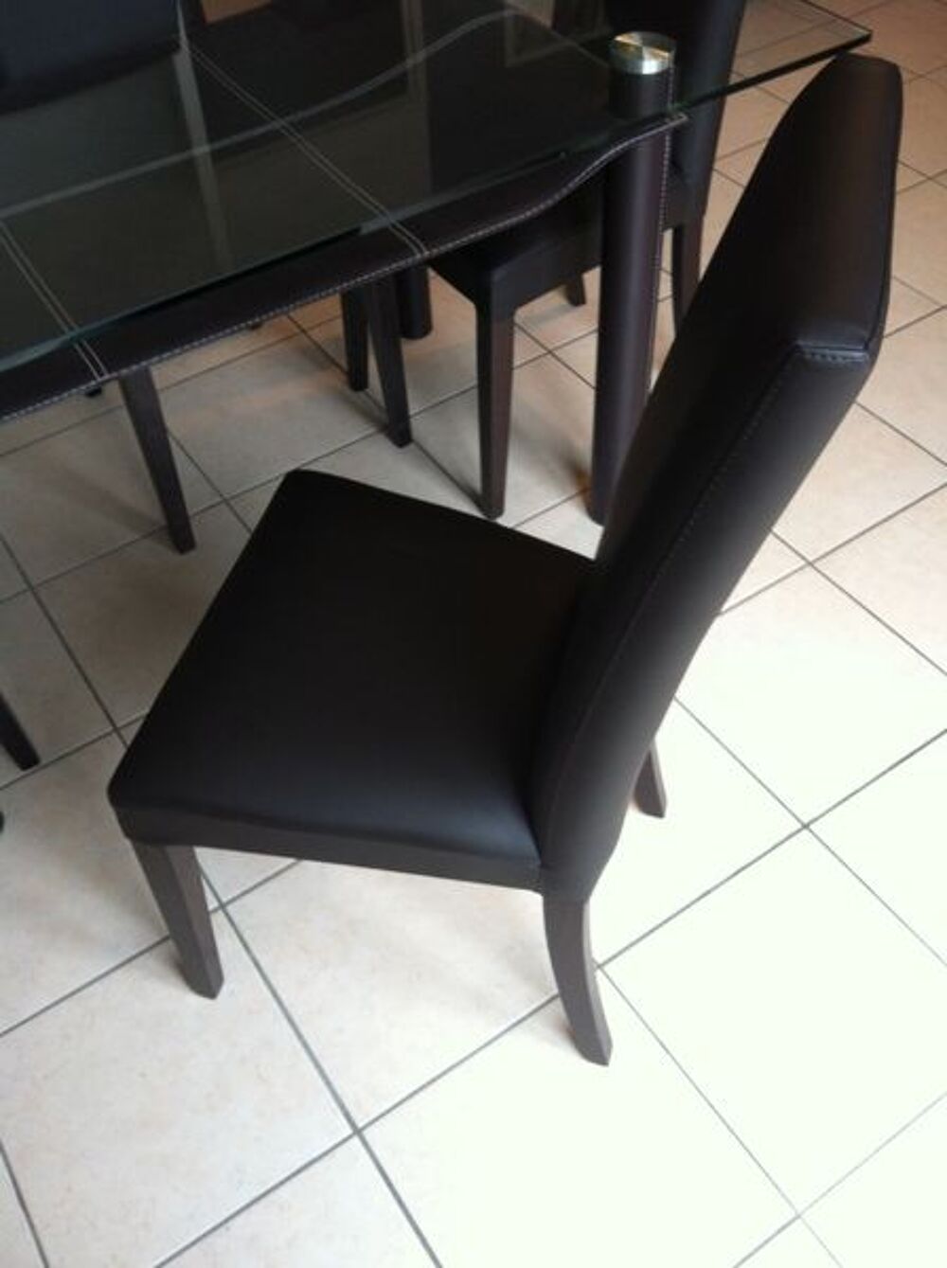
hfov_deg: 40.6
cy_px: 634
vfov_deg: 52.7
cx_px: 474
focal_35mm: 35
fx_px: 1280
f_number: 2.8
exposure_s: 1/15
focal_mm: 3.85
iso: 125
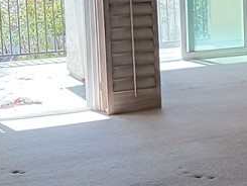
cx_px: 299
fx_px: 807
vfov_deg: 13.0
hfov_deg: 16.6
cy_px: 24
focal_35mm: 113
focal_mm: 4
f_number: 1.8
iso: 32
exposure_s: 1/60
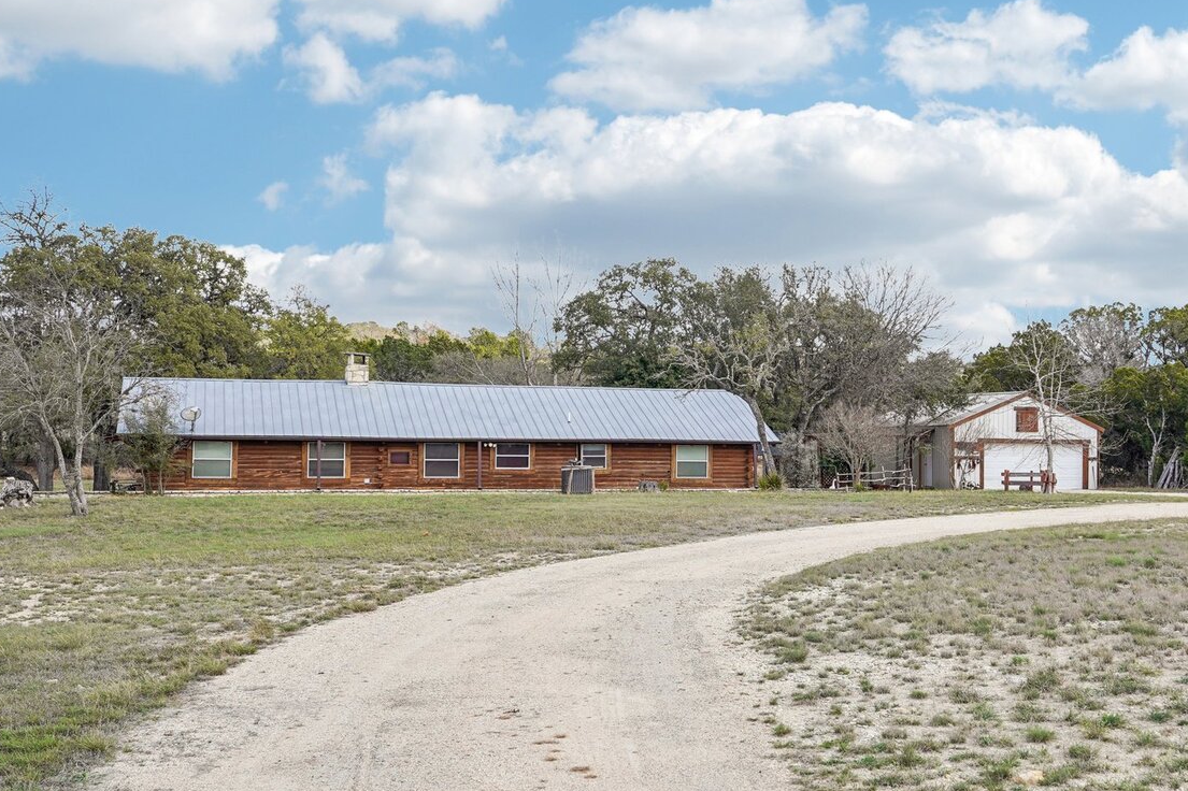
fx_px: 1451
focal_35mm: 44
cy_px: 394
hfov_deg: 44.0
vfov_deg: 30.5
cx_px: 770
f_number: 9
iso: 100
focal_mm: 30
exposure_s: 1/160
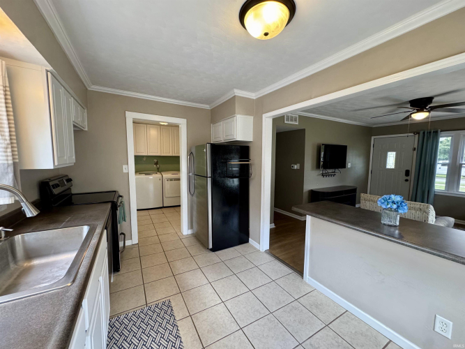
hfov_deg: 102.1
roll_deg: -0.5
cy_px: 174
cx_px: 232
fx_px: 188
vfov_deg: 85.7
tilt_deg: -5.8
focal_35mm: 14
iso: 320
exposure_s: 1/120
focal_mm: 2.22
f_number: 2.2
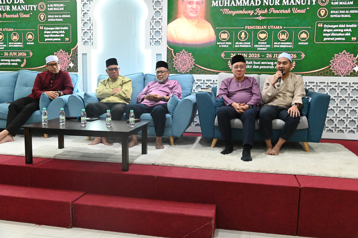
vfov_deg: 38.8
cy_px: 119
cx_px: 179
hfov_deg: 55.8
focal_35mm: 34
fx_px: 338
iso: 16000
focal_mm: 34
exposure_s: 1/250
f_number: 5
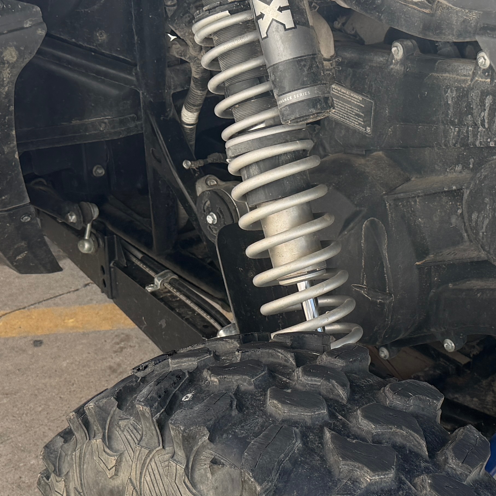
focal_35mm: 67
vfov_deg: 25.7
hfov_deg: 25.4
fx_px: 1086
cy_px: 287
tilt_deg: -30.9
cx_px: 366
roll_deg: -1.7
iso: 100
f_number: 1.78
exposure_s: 1/1091
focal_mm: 6.76
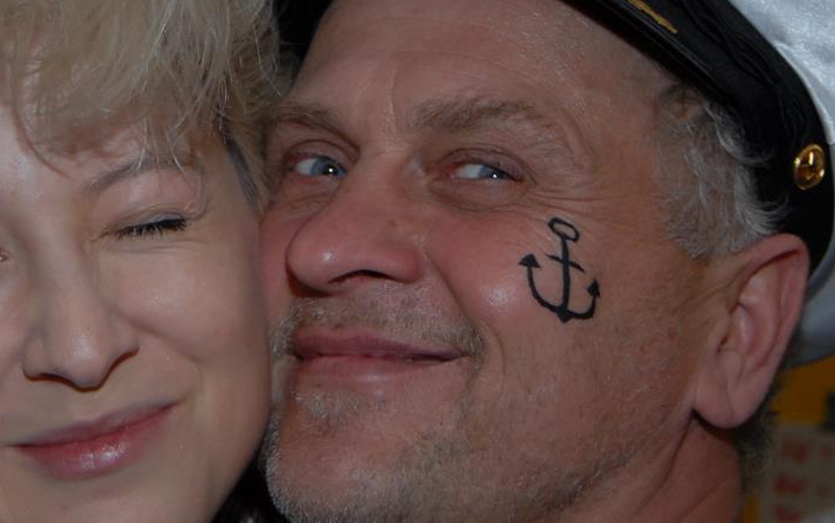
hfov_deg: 18.5
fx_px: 2545
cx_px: 210
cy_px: 203
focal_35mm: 112
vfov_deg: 11.7
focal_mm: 45
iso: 400
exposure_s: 1/60
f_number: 5.6
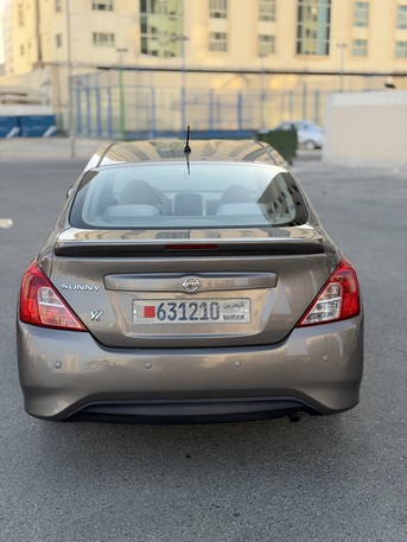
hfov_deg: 30.3
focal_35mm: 48
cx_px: 204
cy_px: 271
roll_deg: +0.8
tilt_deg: -11.8
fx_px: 752
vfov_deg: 39.6
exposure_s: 1/1013
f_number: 1.78
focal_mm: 6.76
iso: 64
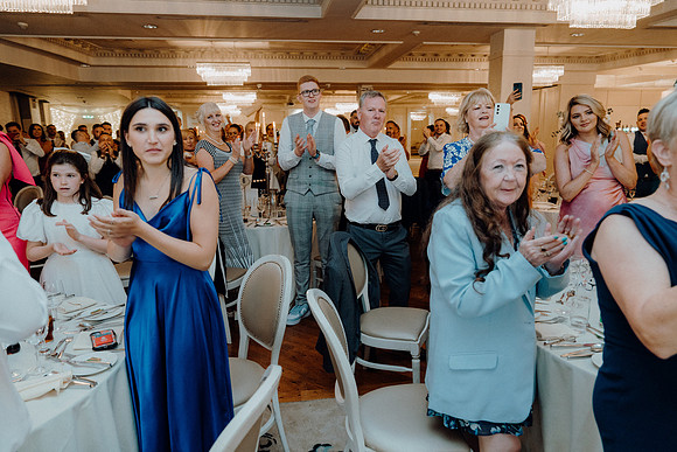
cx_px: 338
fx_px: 451
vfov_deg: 53.2
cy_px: 226
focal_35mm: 24
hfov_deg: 73.7
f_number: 3.5
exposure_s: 1/160
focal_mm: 24
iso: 2500
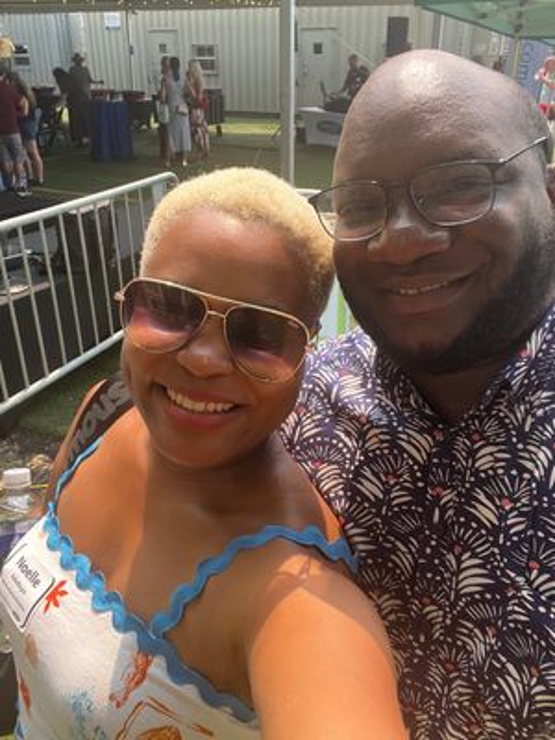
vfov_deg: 60.0
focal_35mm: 30
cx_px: 278
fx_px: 641
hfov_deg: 46.8
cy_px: 370
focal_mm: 2.71
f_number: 2.2
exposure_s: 1/172
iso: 40
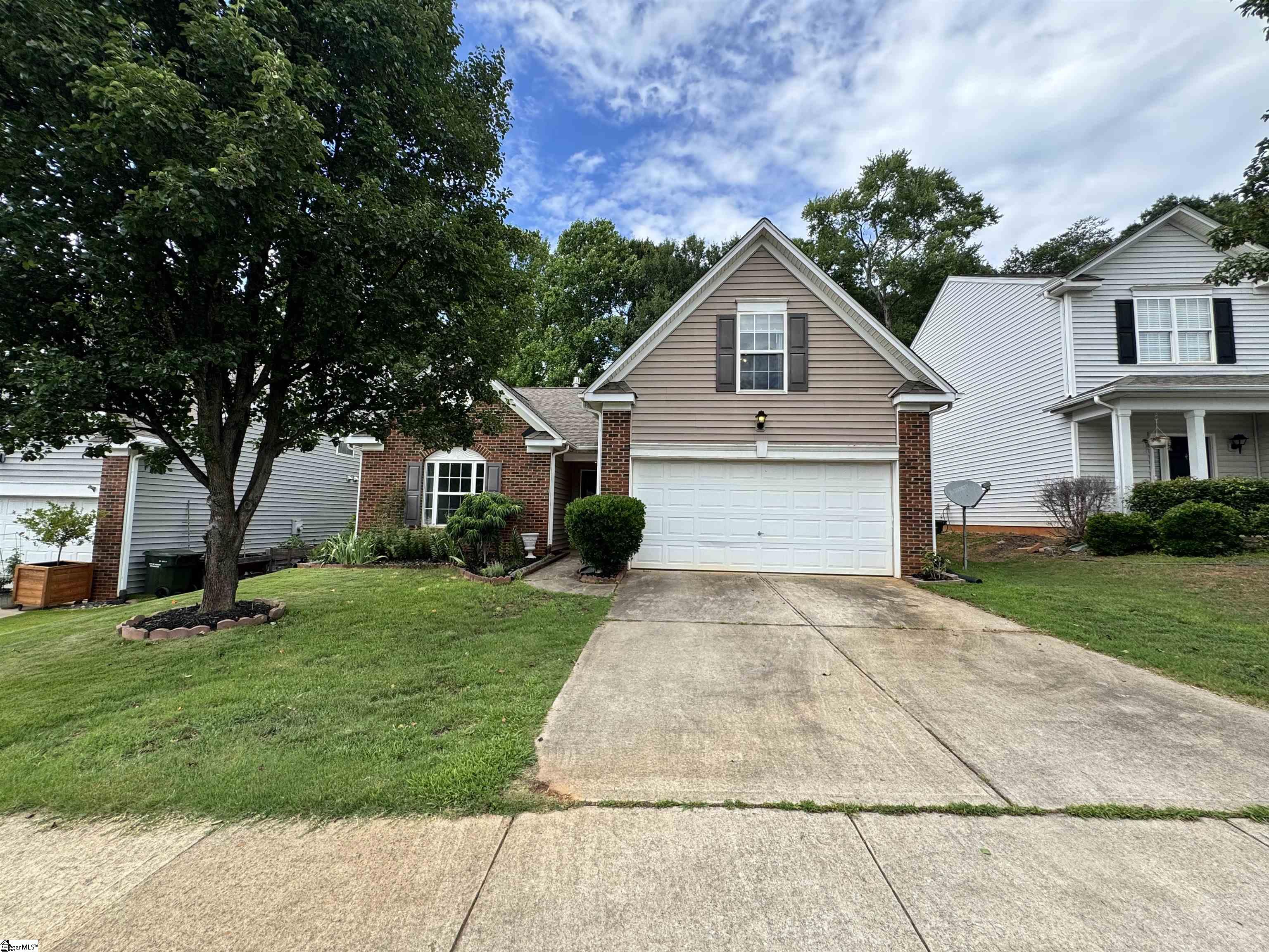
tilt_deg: +4.5
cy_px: 476
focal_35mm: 14
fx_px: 513
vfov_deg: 85.7
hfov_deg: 102.1
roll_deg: -1.6
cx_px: 634
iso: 40
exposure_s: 1/552
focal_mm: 2.22
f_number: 2.2
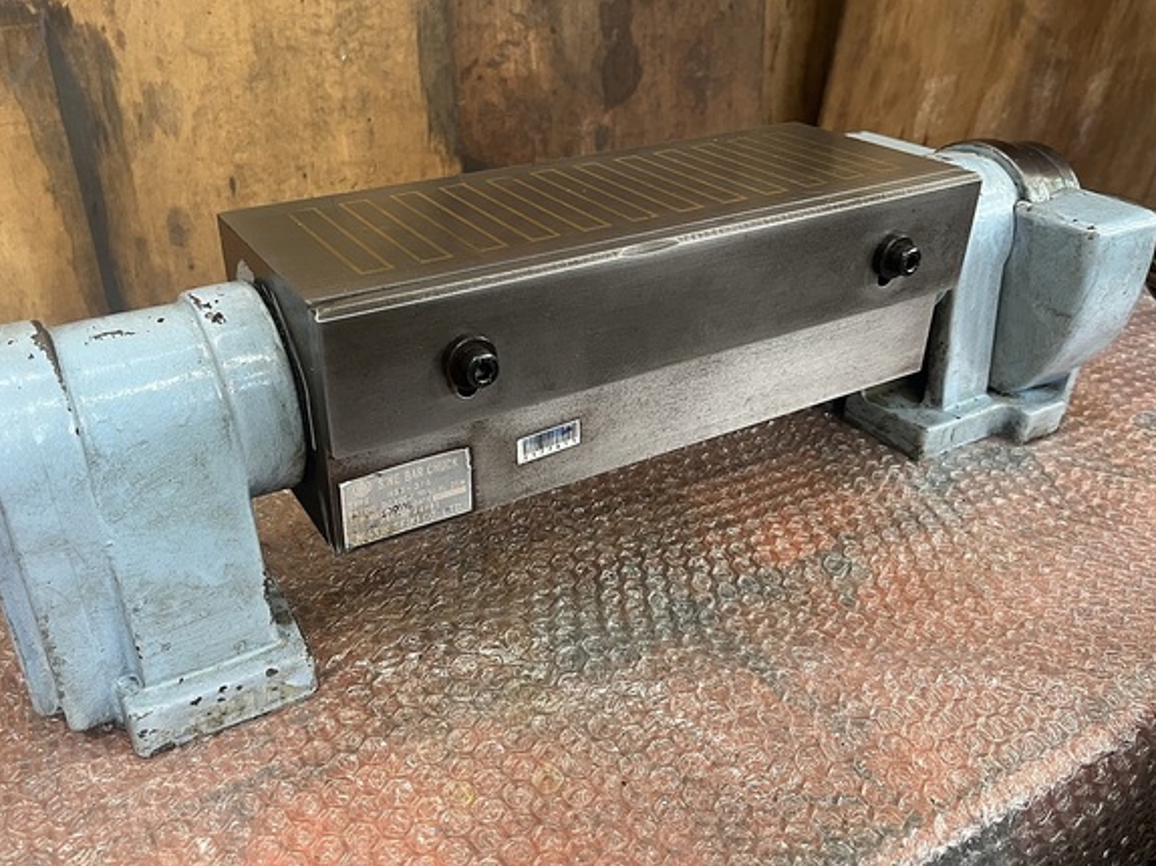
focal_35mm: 29
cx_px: 516
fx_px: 968
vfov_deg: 48.2
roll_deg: +0.7
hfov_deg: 61.5
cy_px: 429
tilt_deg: -30.9
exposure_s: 1/60
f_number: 1.6
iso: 160
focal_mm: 5.1
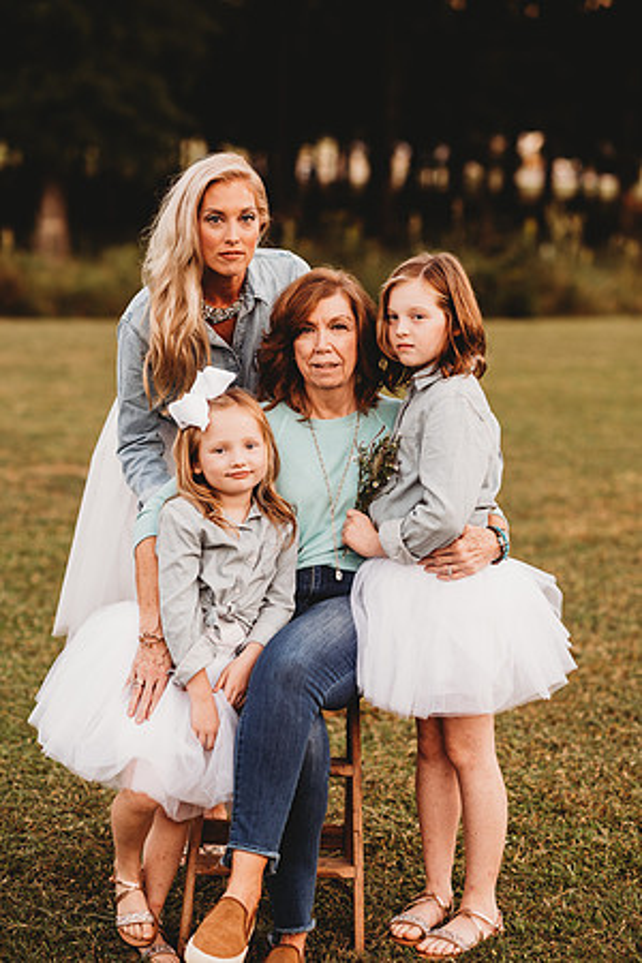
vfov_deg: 23.9
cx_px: 321
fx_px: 2274
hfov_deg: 16.1
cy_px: 482
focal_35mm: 85
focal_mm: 85
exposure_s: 1/125
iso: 125
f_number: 2.2
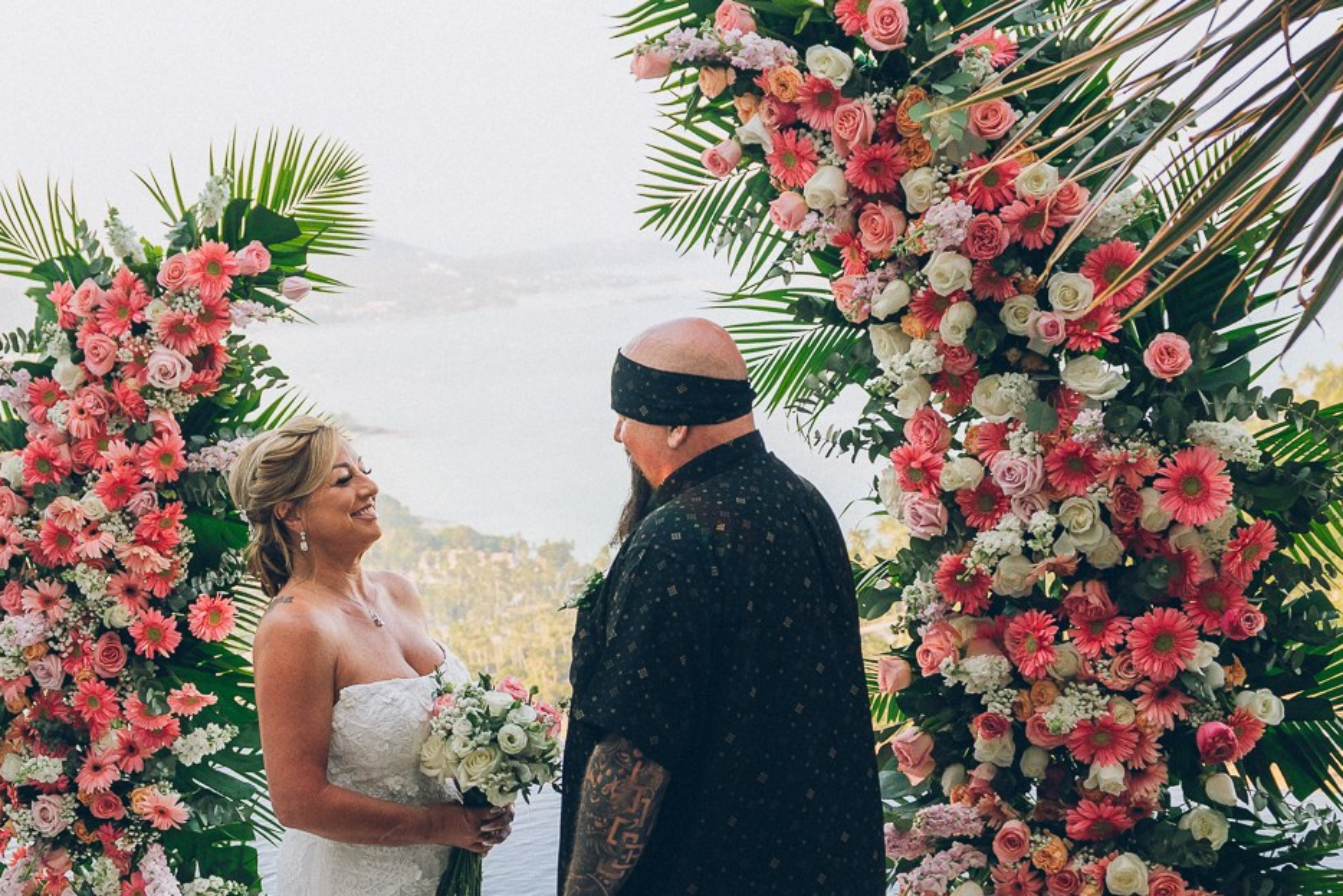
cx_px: 503
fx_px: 2127
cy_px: 634
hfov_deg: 34.9
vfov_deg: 23.6
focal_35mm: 57
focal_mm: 26
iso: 160
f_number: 3.5
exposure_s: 1/320
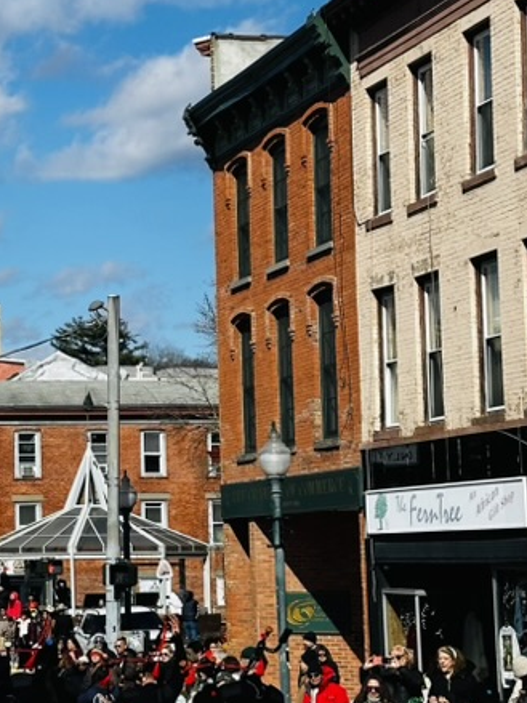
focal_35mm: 112
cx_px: -83
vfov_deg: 17.6
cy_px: 312
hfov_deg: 12.9
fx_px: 2275
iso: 64
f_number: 1.78
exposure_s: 1/5556
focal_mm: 6.86
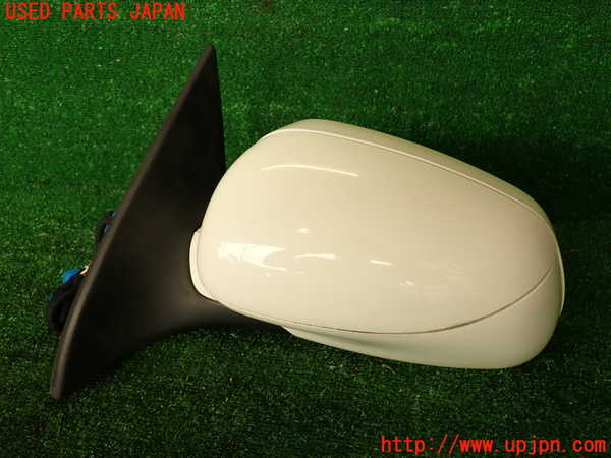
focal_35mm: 32
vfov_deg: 44.2
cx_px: 306
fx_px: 565
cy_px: 229
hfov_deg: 56.8
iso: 100
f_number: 3.2
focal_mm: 5.79
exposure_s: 1/80
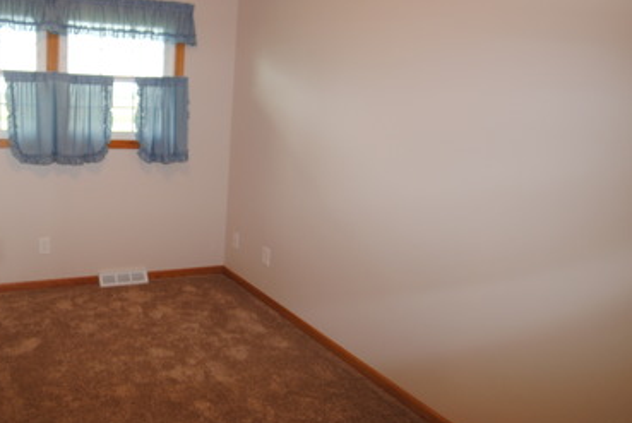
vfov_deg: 49.3
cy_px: 168
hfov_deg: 64.1
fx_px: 457
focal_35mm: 26
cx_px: 139
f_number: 4
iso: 200
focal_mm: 10
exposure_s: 1/60
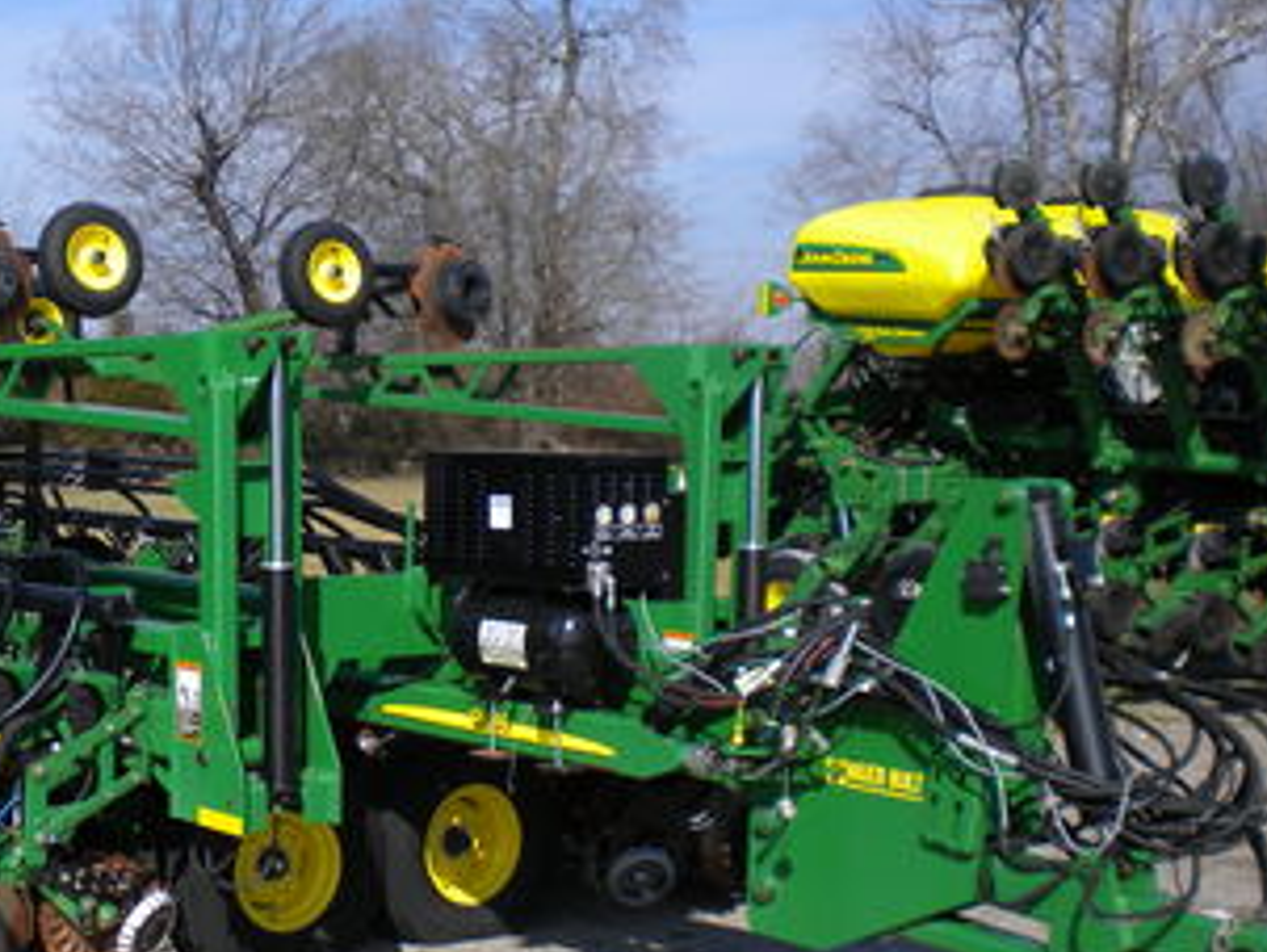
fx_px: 2308
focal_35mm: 63
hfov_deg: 30.0
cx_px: 260
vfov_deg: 23.1
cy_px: 717
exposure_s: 1/747
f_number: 4.6
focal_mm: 6.3
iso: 80
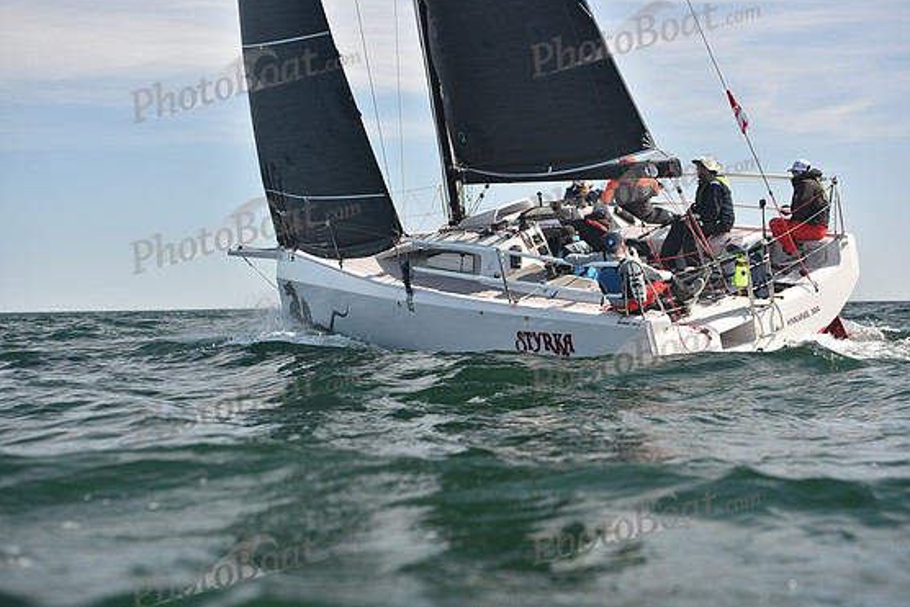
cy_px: 294
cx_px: 447
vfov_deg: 18.7
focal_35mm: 73
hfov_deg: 27.7
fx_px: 1846
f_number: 4
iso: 250
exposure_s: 1/640
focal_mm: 70
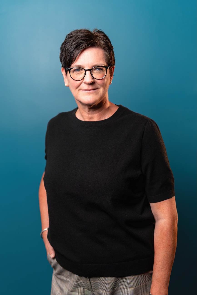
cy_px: 148
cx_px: 98
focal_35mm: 45
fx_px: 369
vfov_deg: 43.6
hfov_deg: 29.9
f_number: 1.4
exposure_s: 1/400
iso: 100
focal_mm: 30
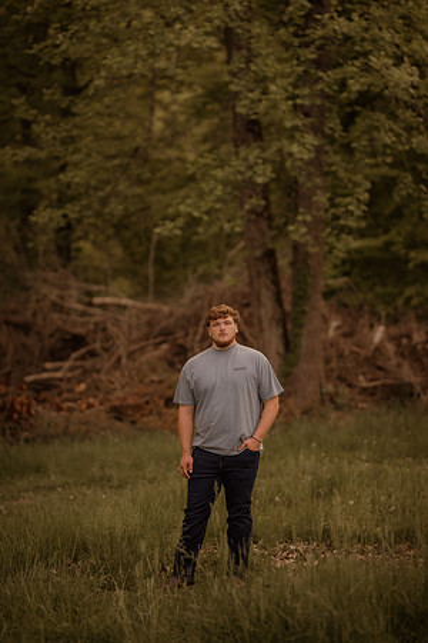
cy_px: 322
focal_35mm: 85
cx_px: 214
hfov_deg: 16.1
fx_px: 1516
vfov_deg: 23.9
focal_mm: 85
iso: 125
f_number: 1.6
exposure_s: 1/320
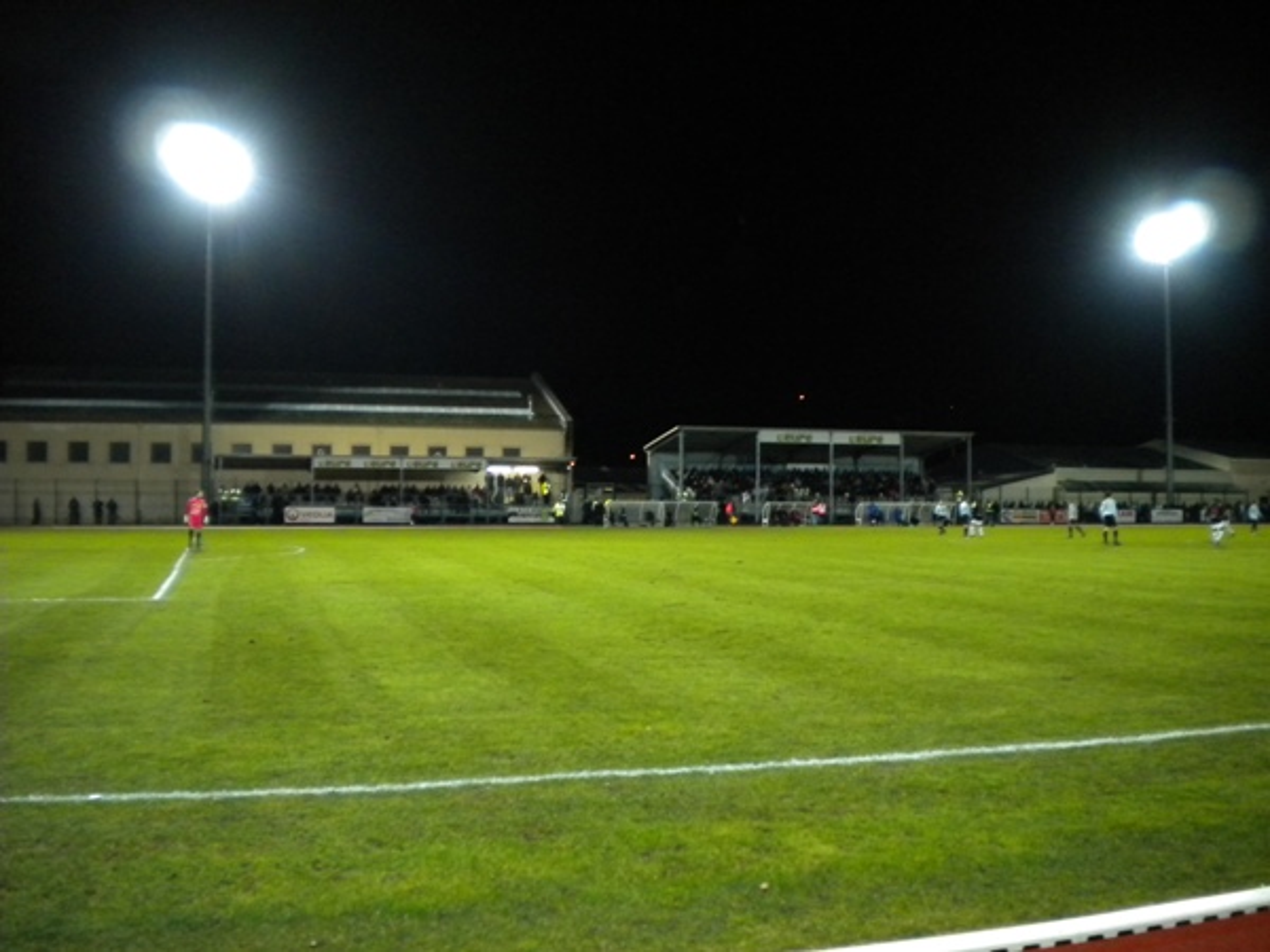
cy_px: 476
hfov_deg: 52.6
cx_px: 635
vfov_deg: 40.7
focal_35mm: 35
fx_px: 1284
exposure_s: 1/30
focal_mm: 6.3
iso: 400
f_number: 3.1
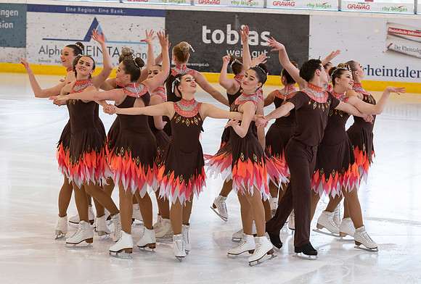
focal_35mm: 238
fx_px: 2795
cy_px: 153
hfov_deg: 8.6
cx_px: 221
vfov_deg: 5.8
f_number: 4
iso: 640
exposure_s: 1/320
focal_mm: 112
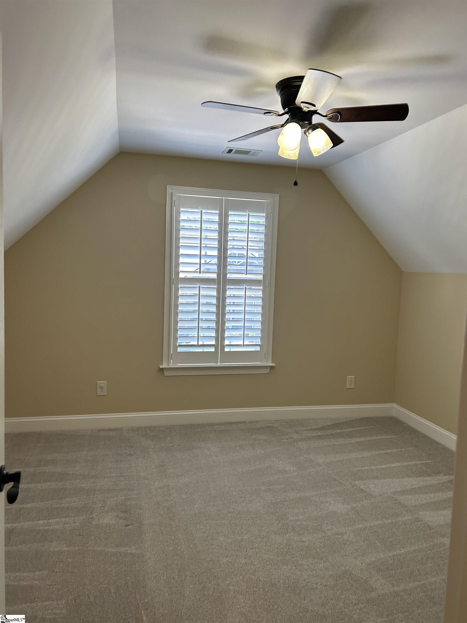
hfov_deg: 53.1
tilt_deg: -4.1
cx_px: 234
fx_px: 468
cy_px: 312
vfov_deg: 67.3
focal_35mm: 26
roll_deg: -0.8
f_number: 1.5
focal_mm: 5.7
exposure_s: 1/120
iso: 80
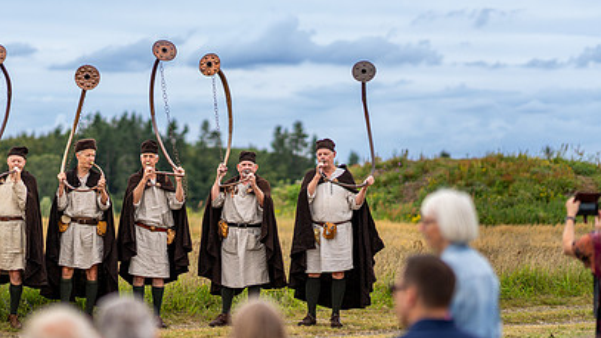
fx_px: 2024
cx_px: 223
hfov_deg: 16.9
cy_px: 188
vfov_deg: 9.5
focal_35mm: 127
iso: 80
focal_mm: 85
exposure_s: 1/3200
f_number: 1.4
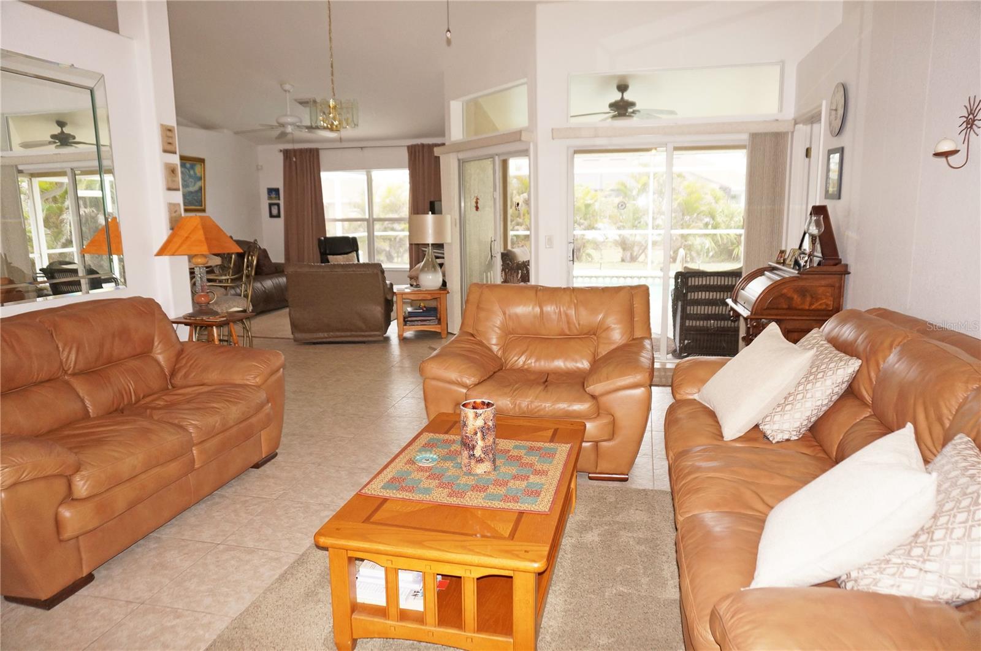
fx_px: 653
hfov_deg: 73.8
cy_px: 326
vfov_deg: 53.0
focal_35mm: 24
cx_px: 490
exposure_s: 1/160
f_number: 4
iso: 640
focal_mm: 16
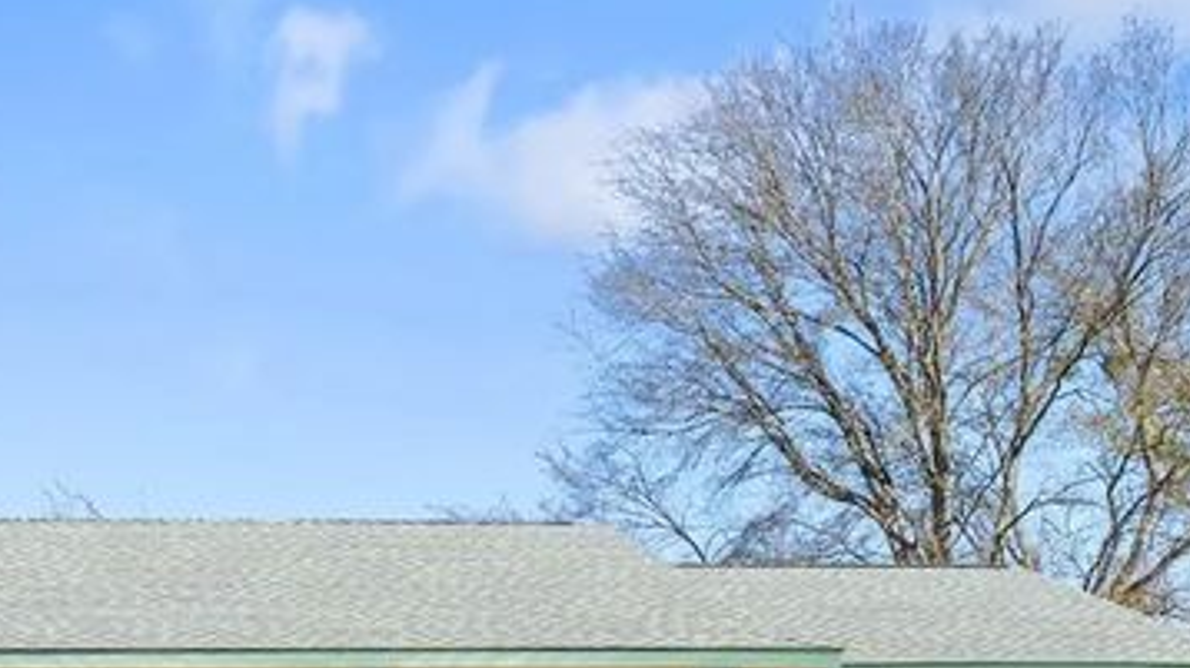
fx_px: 1892
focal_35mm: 60
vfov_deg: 18.7
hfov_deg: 33.2
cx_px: 136
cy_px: 859
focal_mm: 20
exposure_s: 1/80
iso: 100
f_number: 11
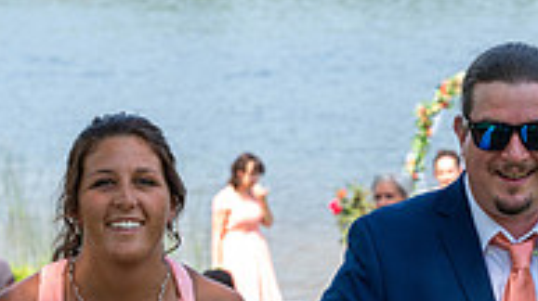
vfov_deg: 7.0
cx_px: 314
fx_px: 2436
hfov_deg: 12.6
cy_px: 443
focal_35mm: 171
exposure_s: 1/250
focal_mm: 70
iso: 200
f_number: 5.6
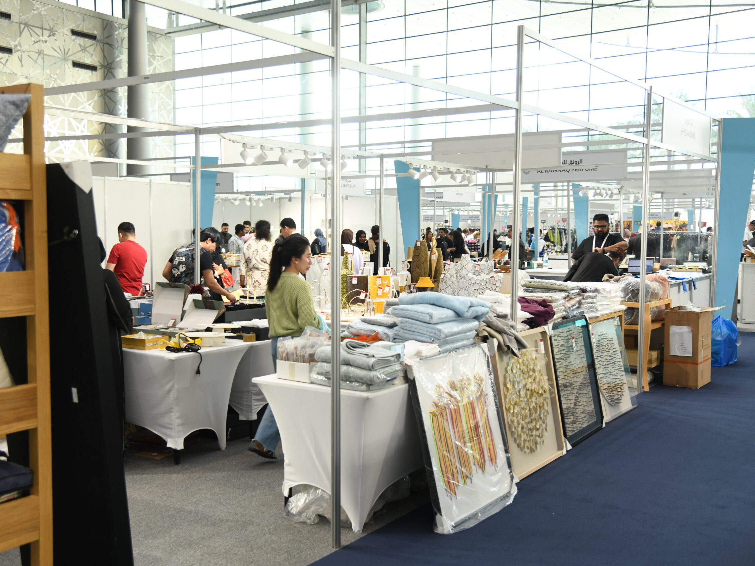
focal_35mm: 38
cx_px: 339
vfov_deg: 37.7
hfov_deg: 48.9
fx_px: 829
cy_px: 282
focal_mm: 35
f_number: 4
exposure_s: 1/100
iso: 800
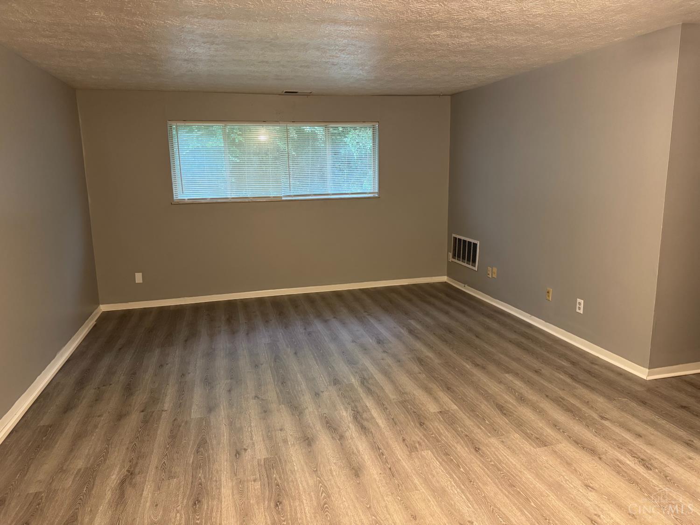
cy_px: 262
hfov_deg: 71.6
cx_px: 350
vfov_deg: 56.8
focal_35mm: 24
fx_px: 485
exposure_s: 1/60
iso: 500
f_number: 1.78
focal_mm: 6.76
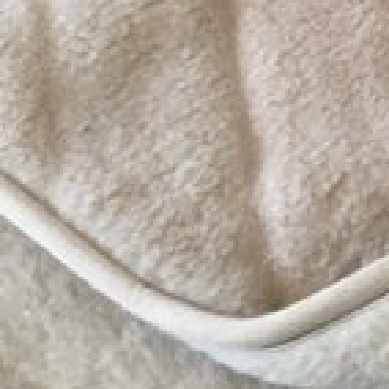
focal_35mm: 108
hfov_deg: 15.3
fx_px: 1373
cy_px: -205
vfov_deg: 14.9
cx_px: 515
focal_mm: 4.15
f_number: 2.2
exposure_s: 1/33
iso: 100
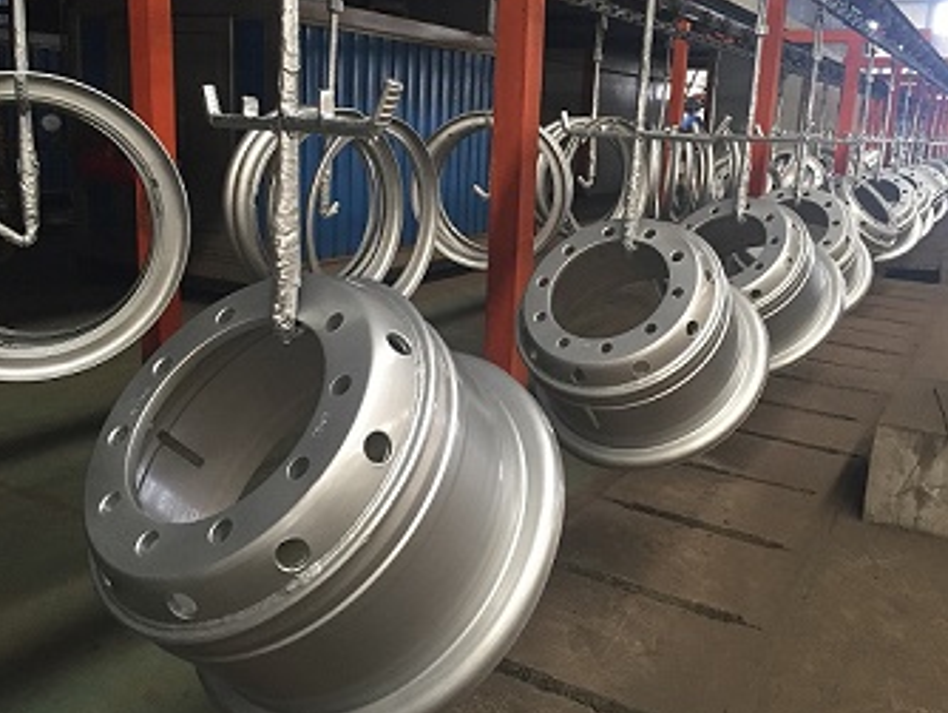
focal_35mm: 34
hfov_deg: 53.9
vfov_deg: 41.8
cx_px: 488
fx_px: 932
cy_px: 330
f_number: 2.2
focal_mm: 4.15
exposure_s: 1/33
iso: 200
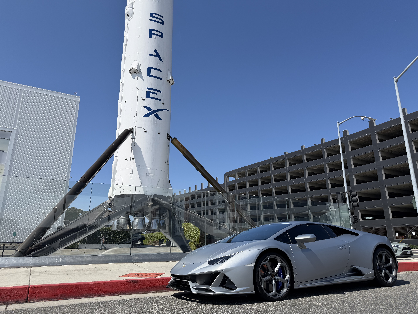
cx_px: 209
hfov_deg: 71.6
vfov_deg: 56.8
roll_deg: +0.7
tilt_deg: +16.1
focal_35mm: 24
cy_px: 157
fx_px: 290
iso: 80
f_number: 1.78
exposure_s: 1/5319
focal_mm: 6.76
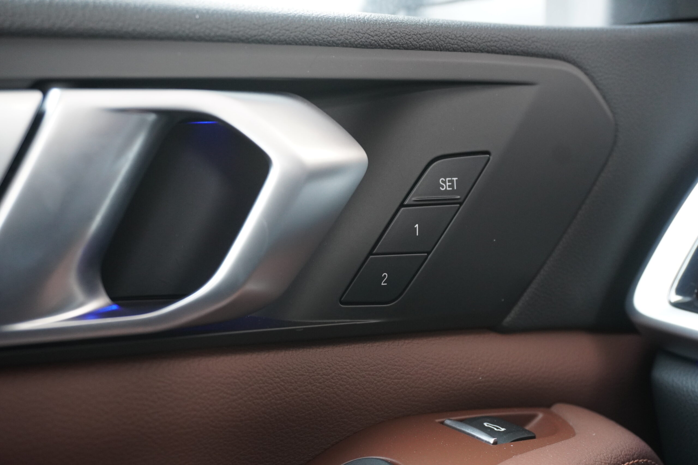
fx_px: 960
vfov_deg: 27.3
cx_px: 349
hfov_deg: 40.0
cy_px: 232
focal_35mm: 50
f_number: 6.3
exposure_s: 1/15
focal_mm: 33
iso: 1600
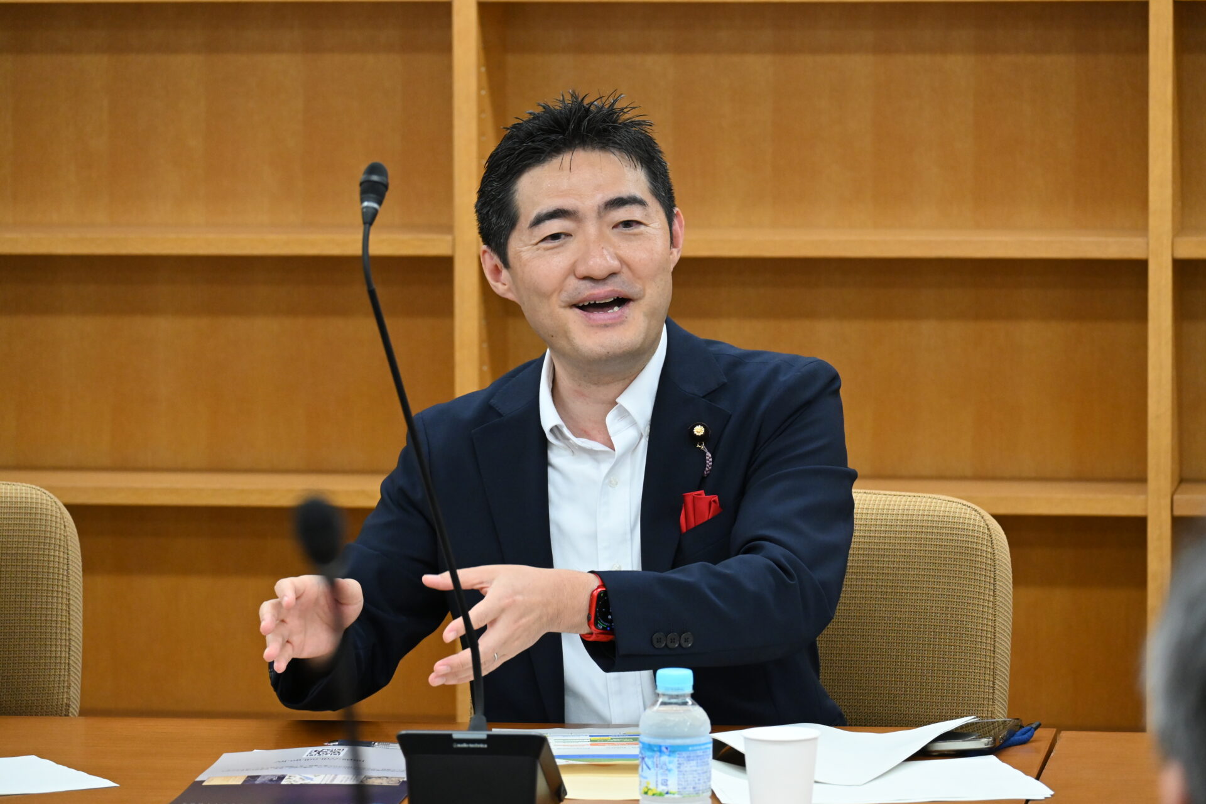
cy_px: 402
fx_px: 5527
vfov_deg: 8.3
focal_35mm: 165
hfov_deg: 12.5
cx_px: 603
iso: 2000
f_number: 5
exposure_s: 1/125
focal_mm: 110
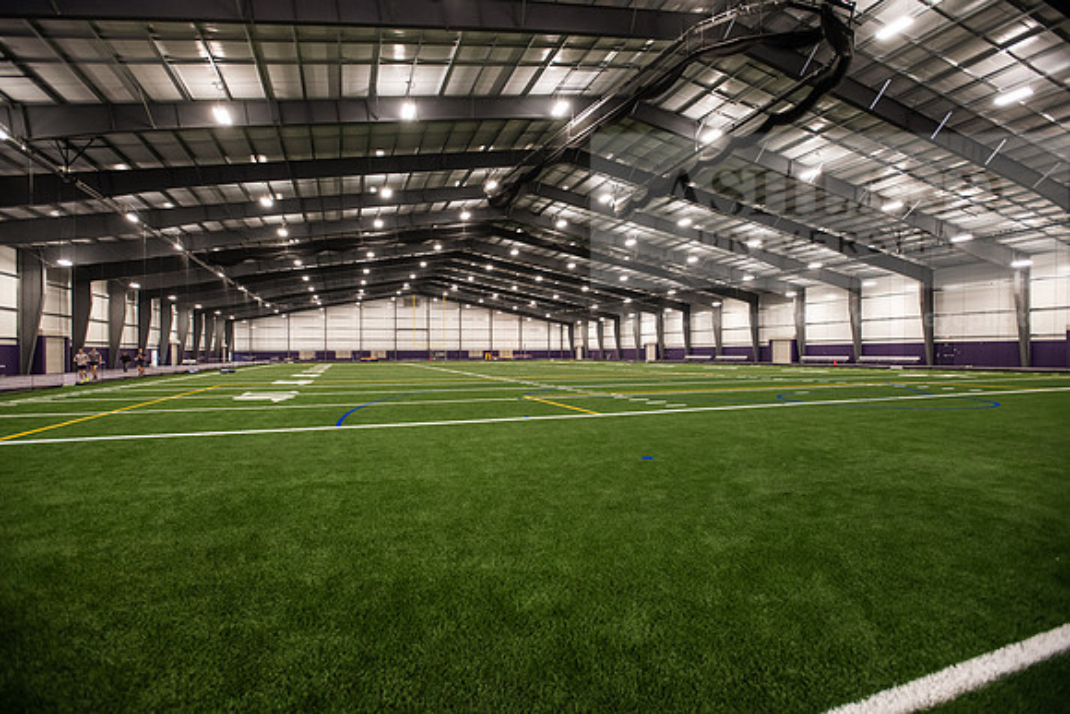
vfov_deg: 70.5
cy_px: 357
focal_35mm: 17
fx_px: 505
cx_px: 535
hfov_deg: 93.3
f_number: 4
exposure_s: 1/125
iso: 1250
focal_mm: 17
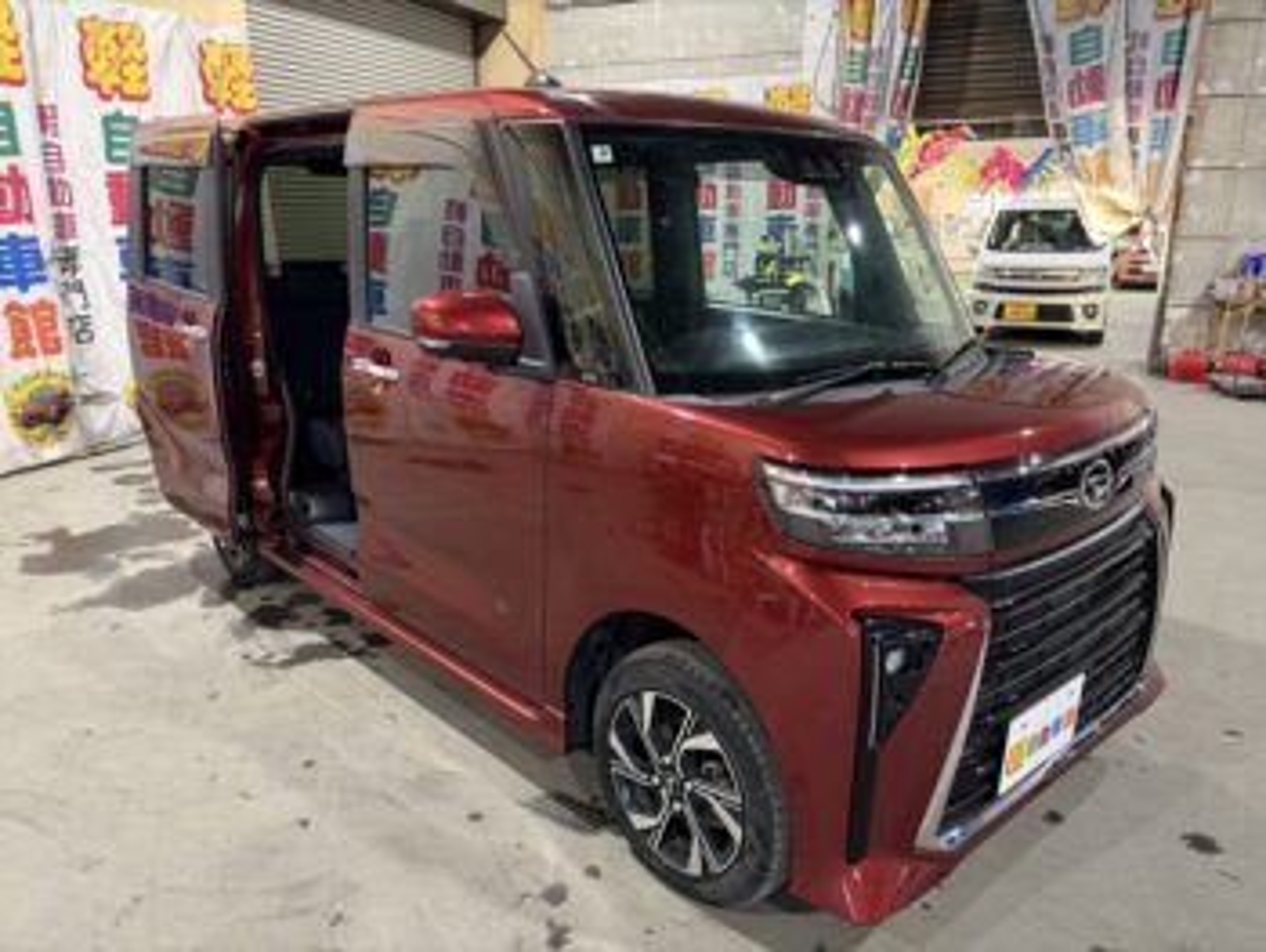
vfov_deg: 53.1
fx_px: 952
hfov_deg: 67.3
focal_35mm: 26
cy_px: 476
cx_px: 633
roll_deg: +0.9
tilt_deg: -15.3
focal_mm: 5.96
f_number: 1.6
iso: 250
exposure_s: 1/50
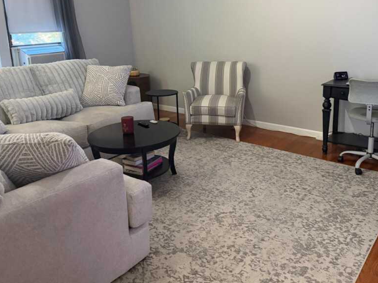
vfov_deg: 43.6
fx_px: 349
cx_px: 230
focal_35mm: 32
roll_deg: +1.2
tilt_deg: -12.9
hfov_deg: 56.3
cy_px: 97
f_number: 1.78
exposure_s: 1/60
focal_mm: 6.76
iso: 640
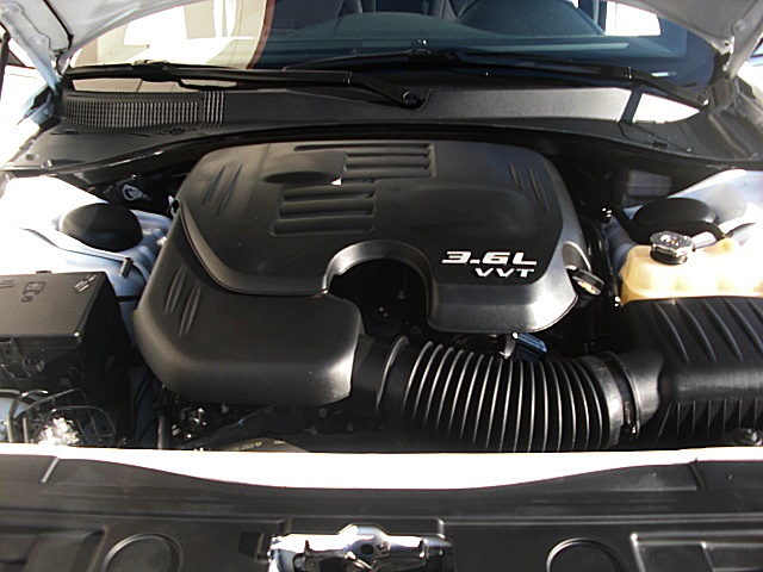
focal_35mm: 36
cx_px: 382
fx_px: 794
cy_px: 286
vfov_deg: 39.7
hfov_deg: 51.4
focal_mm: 6.3
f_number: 2.8
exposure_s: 1/160
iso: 50
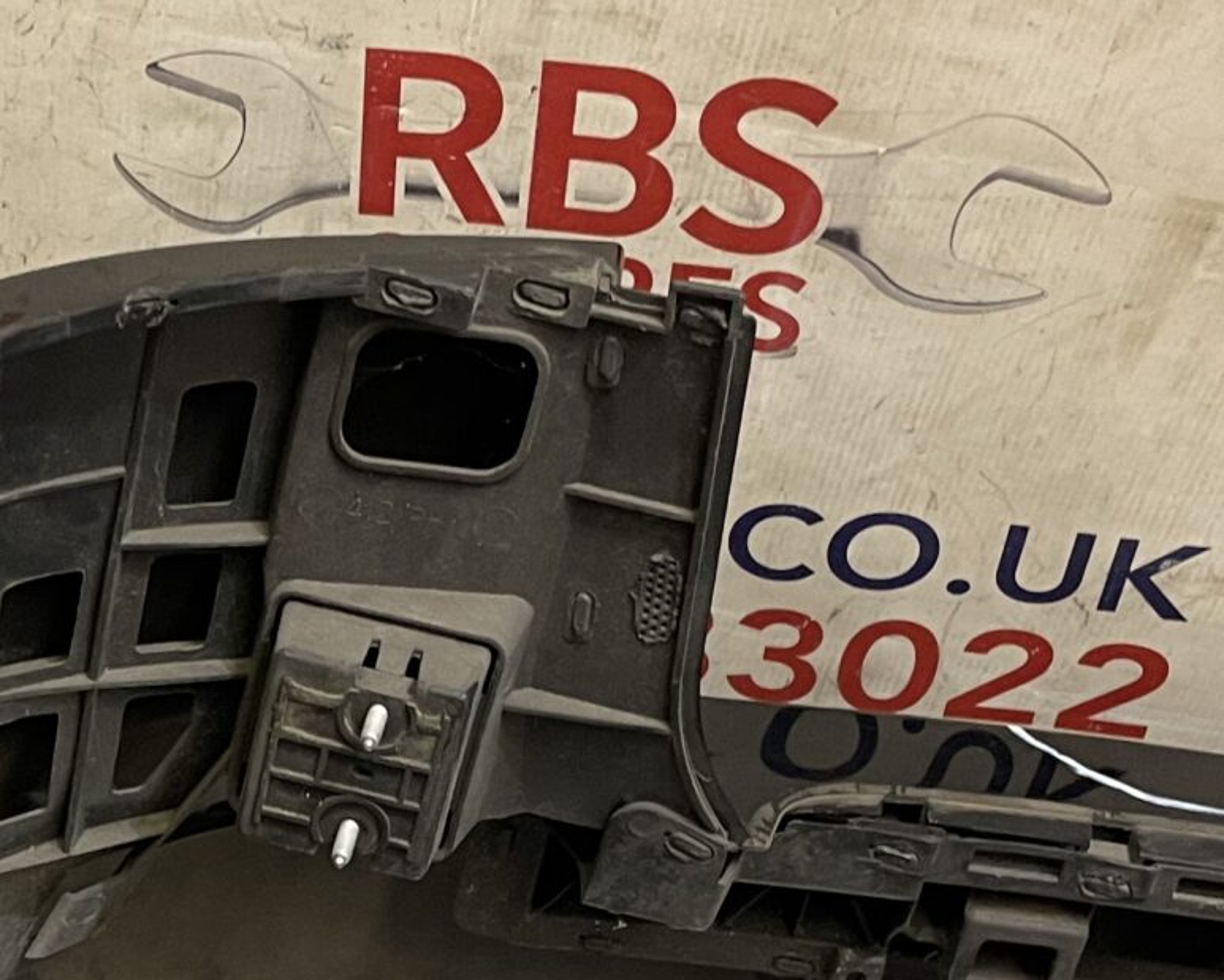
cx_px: 63
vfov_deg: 17.6
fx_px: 3044
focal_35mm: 84
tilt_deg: -58.7
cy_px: 1111
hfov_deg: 22.1
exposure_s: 1/50
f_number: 1.6
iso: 80
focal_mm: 4.2
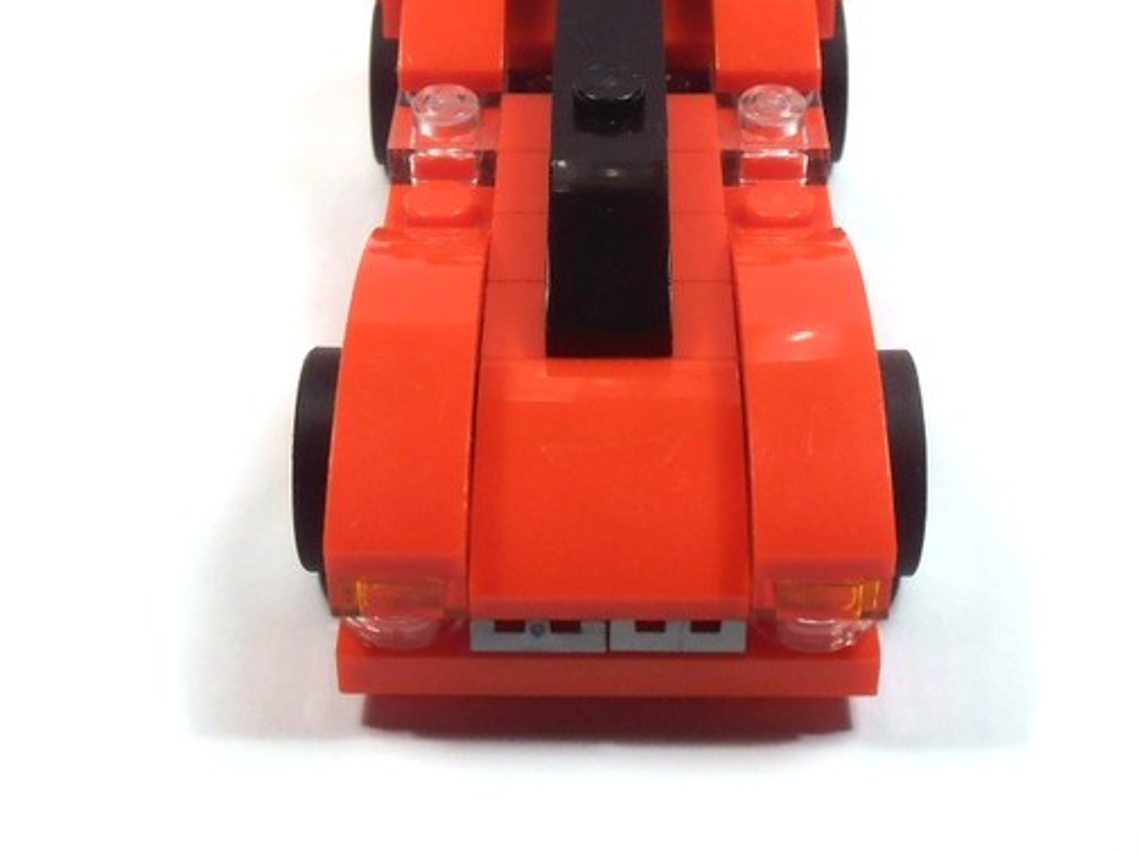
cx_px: 582
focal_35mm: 66
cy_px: 236
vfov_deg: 22.1
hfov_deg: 29.4
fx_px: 2172
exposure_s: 1/60
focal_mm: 6.61
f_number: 3.9
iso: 80
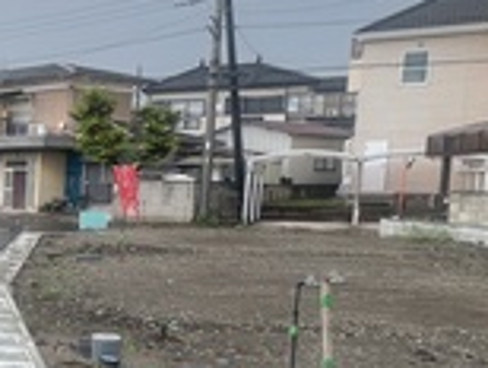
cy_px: 276
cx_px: -311
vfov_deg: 26.8
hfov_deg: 24.2
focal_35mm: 54
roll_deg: +0.2
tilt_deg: -6.6
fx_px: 762
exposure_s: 1/279
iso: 32
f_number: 1.8
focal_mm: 1.57
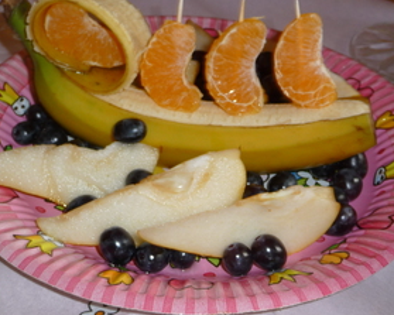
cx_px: 169
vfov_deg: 24.2
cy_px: 172
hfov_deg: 30.0
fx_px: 734
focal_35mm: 63
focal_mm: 6.7
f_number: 3.9
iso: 100
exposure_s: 1/30
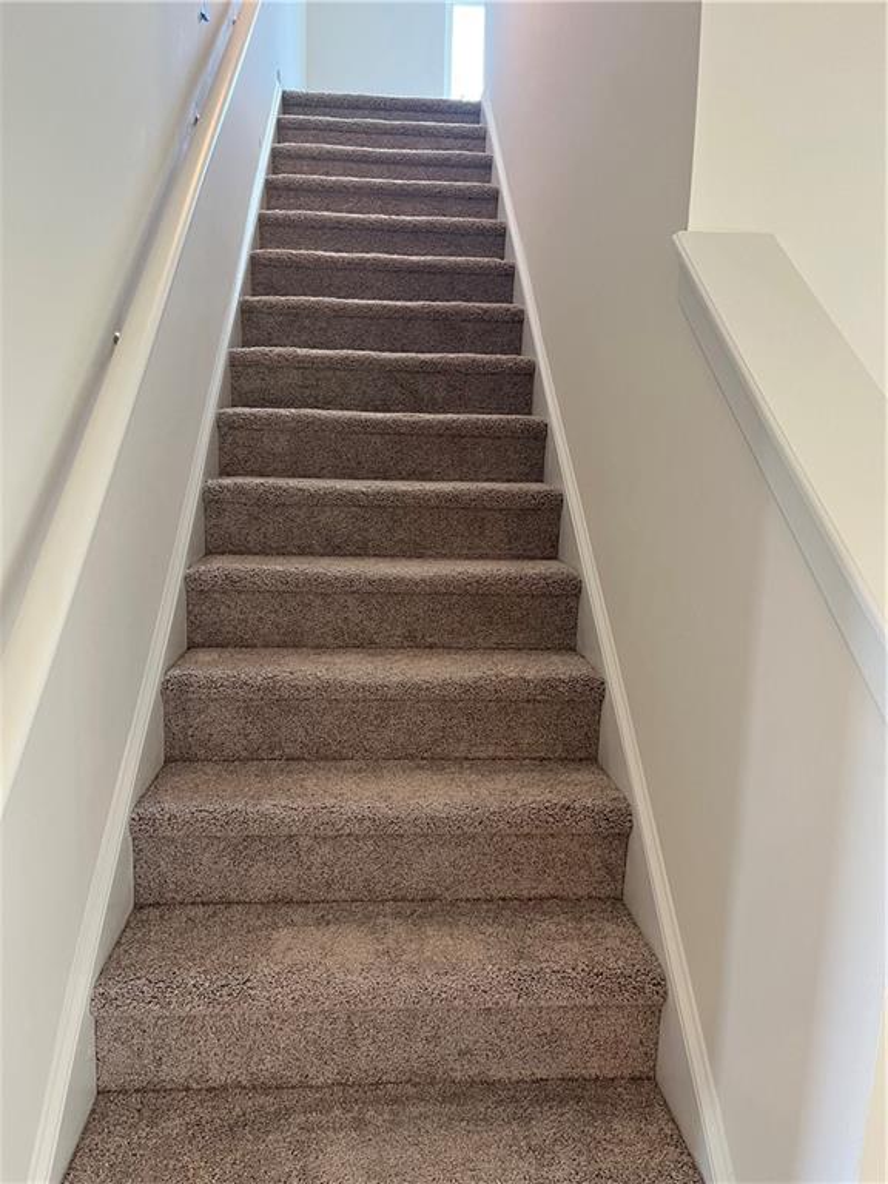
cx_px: 444
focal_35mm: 26
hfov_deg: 53.1
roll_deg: -1.7
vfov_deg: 67.3
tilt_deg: -8.0
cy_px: 592
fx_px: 889
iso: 125
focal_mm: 5.1
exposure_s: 1/60
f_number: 1.6
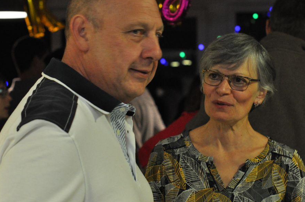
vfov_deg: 12.6
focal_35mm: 108
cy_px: 99
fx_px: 914
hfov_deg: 18.9
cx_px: 130
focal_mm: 50
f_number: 4
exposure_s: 1/60
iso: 1600
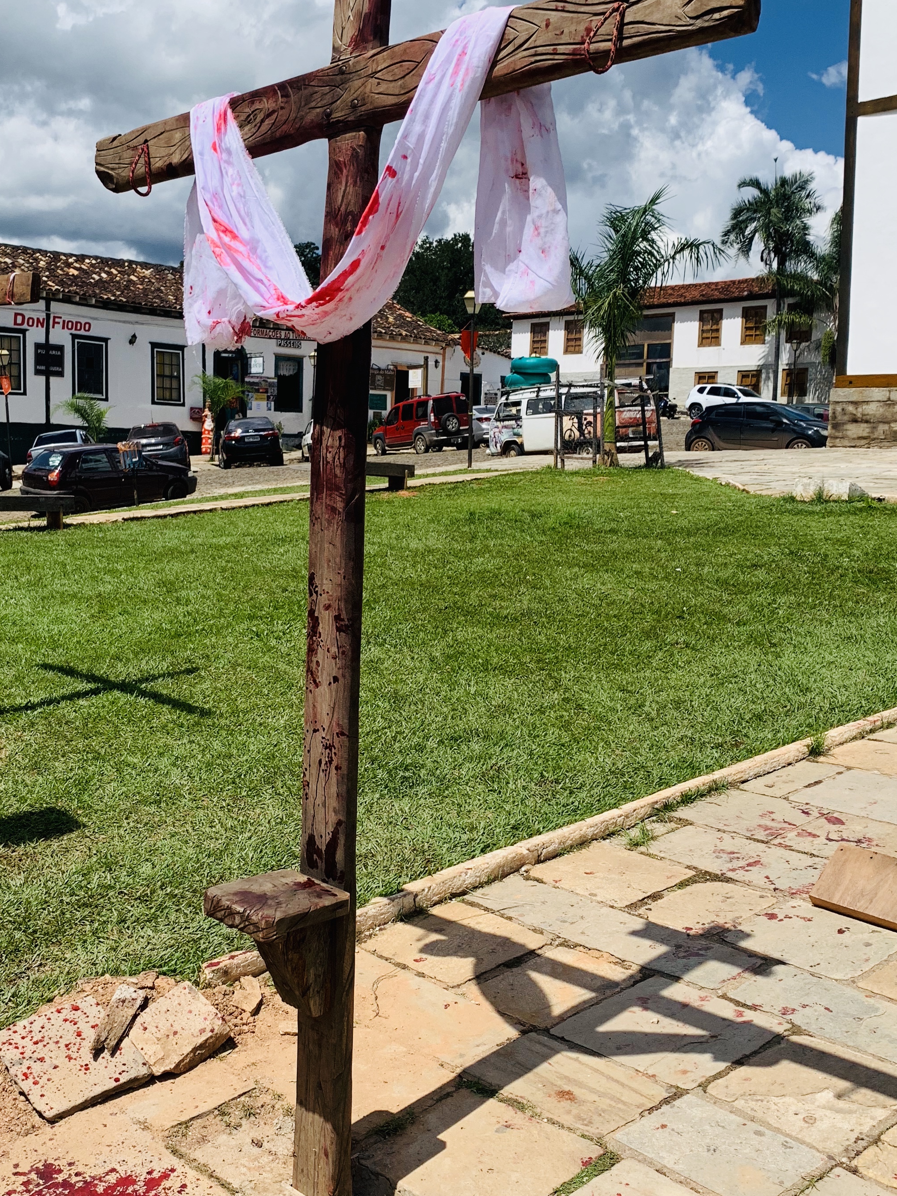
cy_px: 574
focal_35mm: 39
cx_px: 347
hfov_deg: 36.6
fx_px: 1347
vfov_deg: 47.9
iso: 25
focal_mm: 4.25
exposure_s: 1/4274
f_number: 1.8
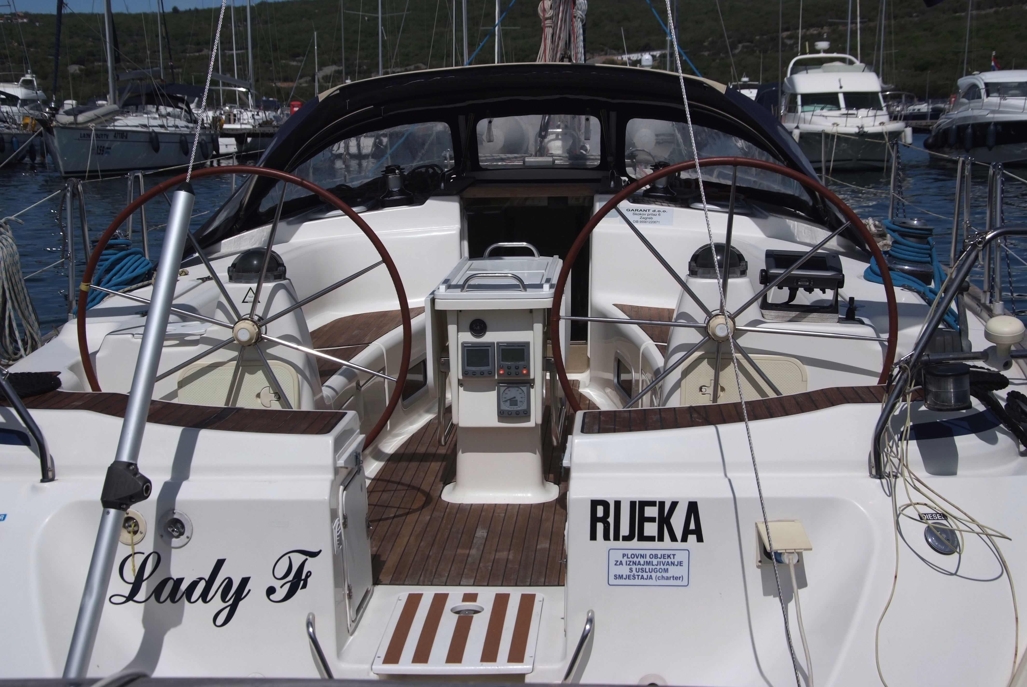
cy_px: 344
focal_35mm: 53
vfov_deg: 25.6
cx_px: 514
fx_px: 1514
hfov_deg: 37.5
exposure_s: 1/1800
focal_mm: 35
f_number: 7.1
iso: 100
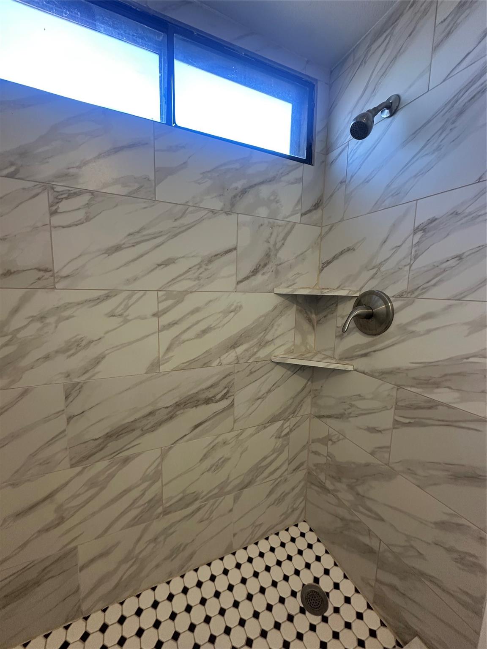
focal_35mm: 14
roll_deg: -2.3
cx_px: 244
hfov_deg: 85.7
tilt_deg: -7.9
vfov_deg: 102.1
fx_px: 263
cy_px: 324
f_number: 2.2
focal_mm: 2.22
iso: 250
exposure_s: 1/120
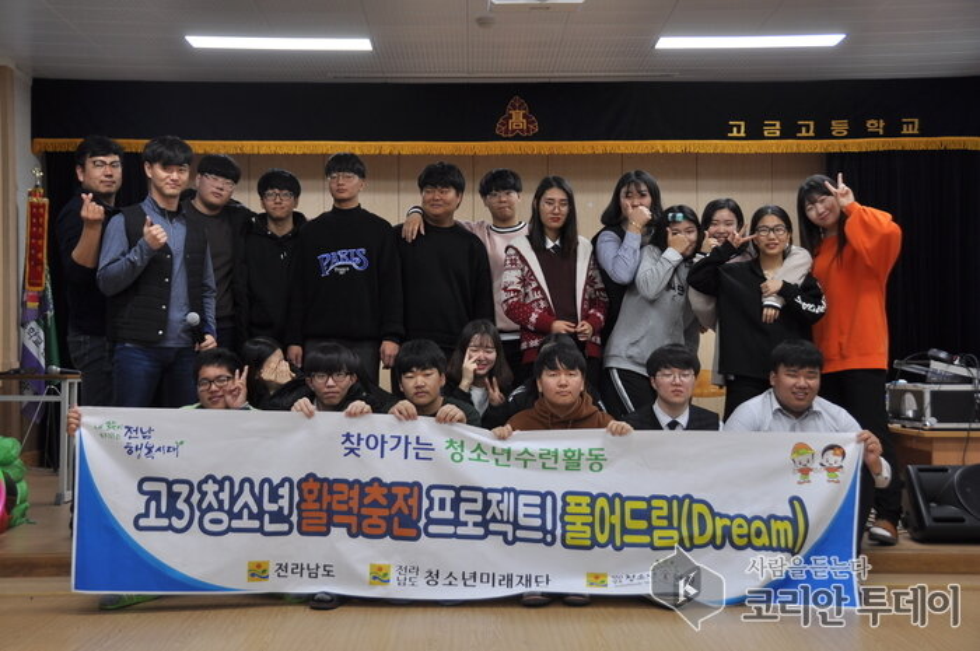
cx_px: 490
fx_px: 1305
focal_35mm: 48
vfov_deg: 28.0
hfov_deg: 41.2
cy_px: 326
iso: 200
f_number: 4
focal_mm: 32
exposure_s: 1/25
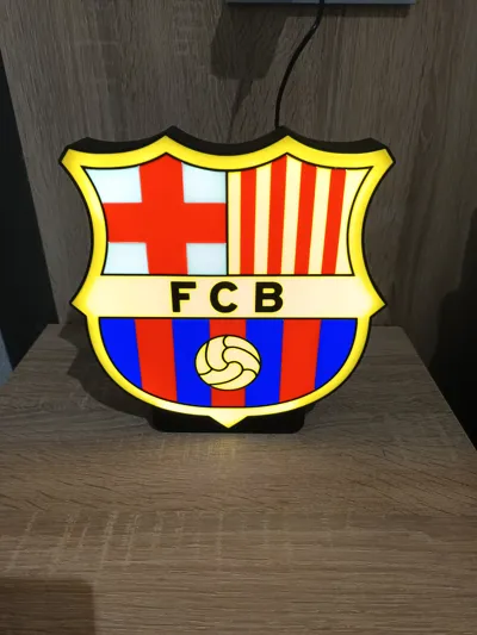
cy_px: 318
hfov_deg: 56.8
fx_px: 441
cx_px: 238
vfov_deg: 71.6
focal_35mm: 24
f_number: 1.7
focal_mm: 5.31
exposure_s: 1/50
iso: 914
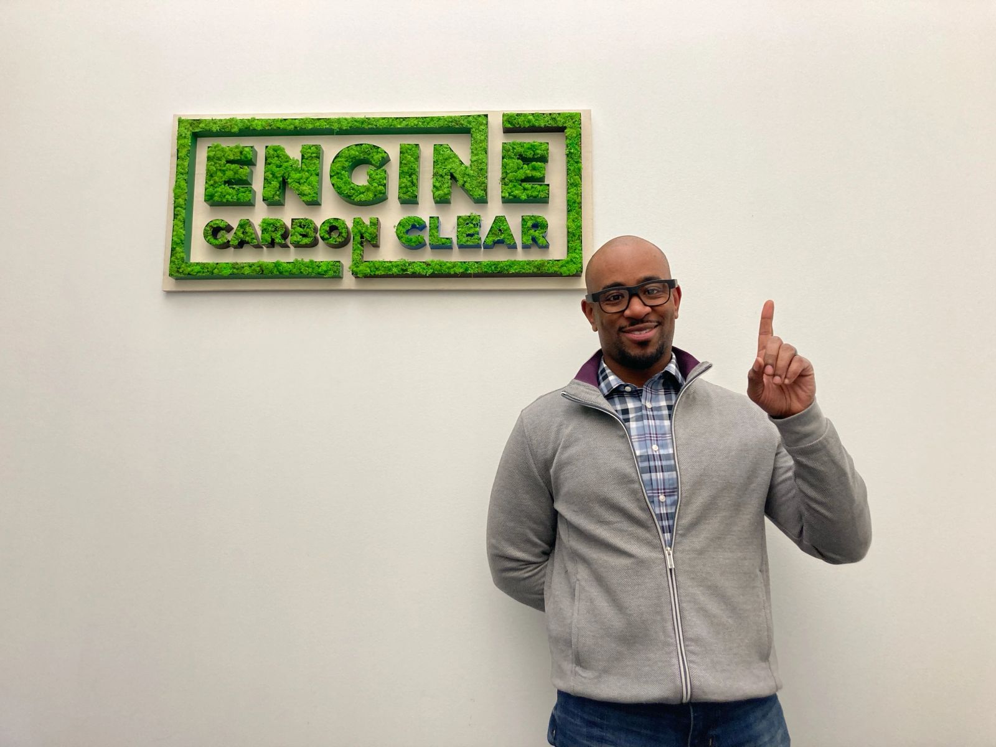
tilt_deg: +8.7
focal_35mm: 28
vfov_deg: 49.7
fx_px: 806
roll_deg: -1.4
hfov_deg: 63.4
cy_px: 374
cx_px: 498
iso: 64
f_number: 1.8
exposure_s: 1/60
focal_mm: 3.99
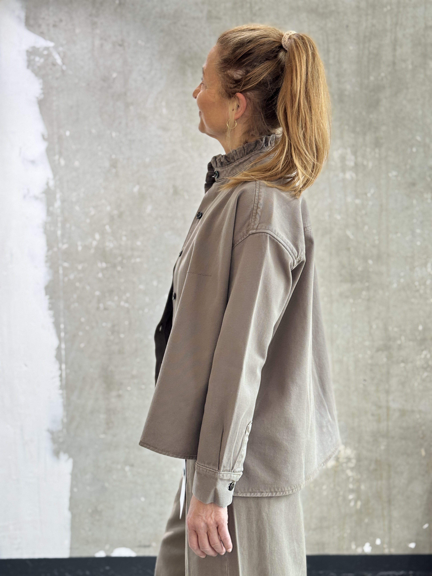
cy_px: 288
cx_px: 216
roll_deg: +2.2
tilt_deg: -3.2
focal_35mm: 48
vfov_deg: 39.7
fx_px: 799
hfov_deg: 30.3
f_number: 1.78
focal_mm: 6.76
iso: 80
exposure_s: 1/100
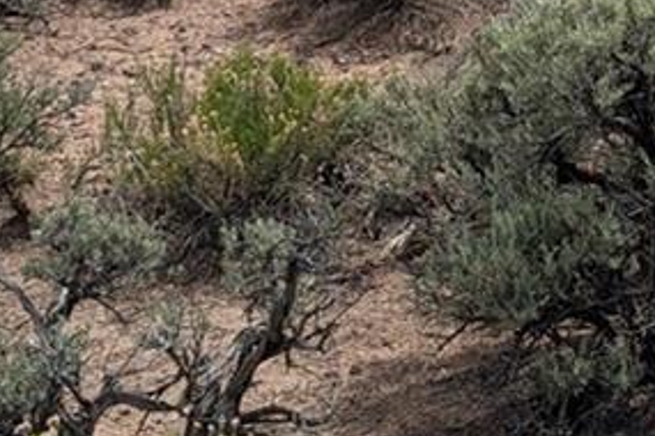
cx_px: 1117
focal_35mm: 140
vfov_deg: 9.2
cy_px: -443
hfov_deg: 13.4
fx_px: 2547
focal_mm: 6.9
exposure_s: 1/1869
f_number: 1.68
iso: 22
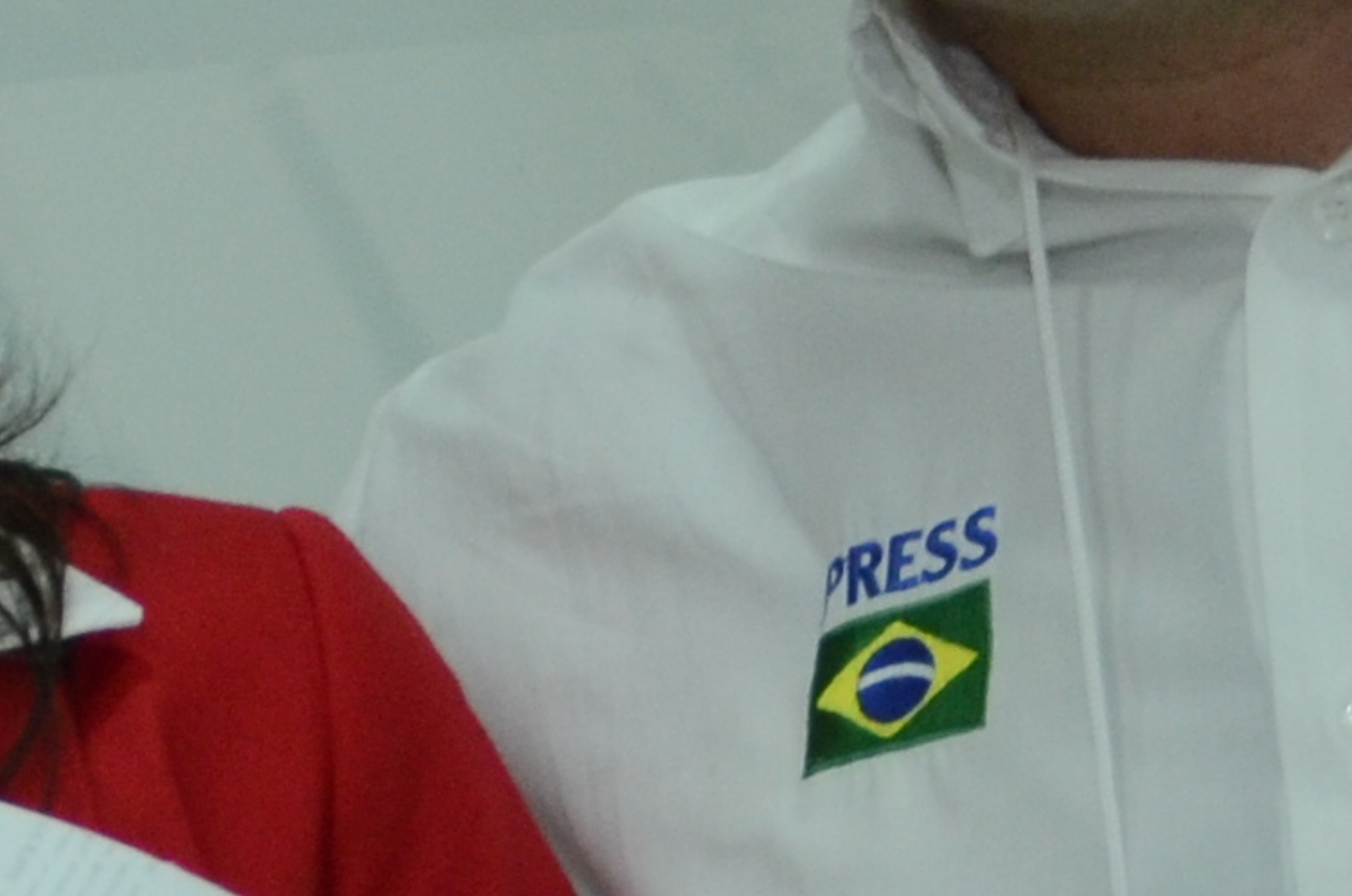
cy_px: 1047
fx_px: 11055
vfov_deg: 4.6
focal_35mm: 295
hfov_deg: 6.8
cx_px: -1131
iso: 640
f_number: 4.2
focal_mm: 30
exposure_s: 1/80
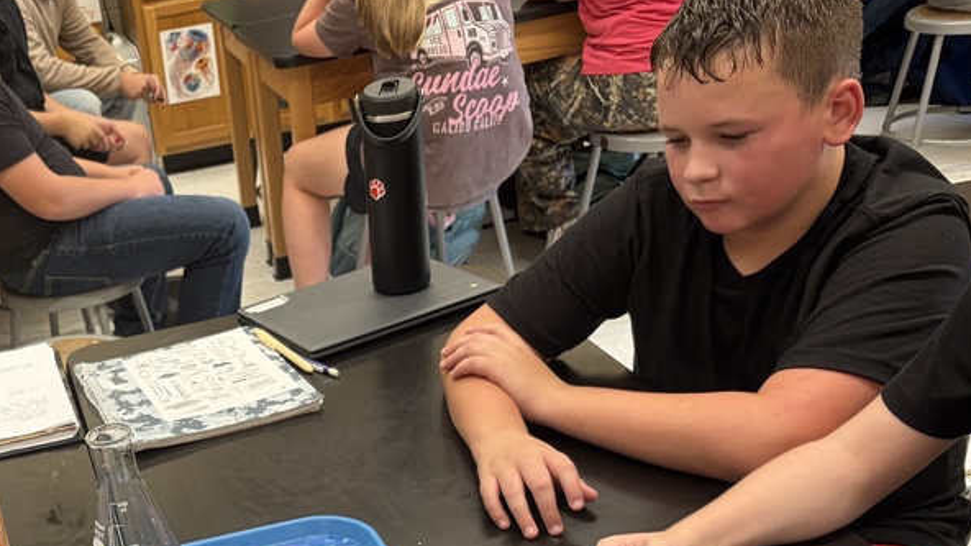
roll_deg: +10.7
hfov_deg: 40.1
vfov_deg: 23.3
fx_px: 1262
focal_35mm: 49
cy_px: 557
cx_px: 167
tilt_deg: -30.8
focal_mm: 5.96
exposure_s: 1/42
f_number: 1.6
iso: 80
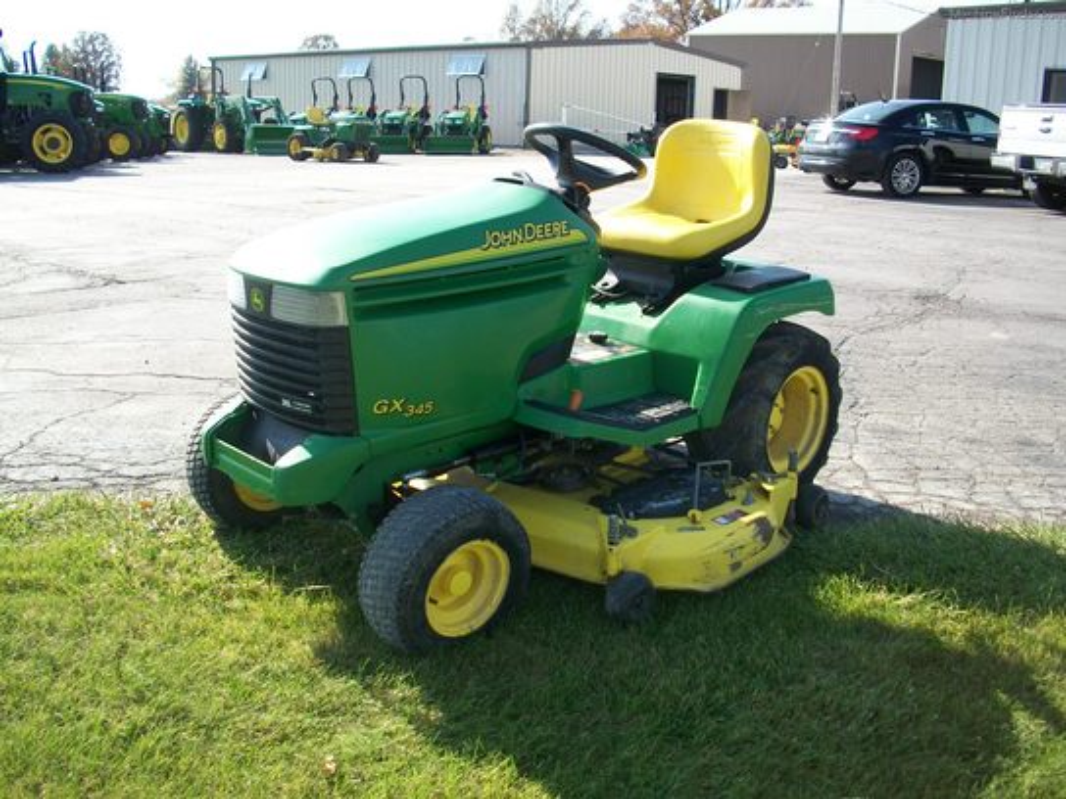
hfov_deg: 52.6
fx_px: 1078
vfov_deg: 40.7
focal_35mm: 35
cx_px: 533
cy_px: 400
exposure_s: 1/400
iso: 80
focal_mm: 6.3
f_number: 3.1
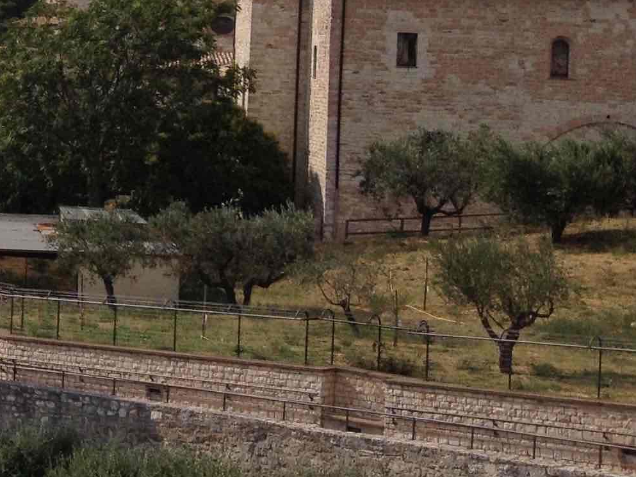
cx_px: -393
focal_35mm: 115
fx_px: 2113
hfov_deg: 15.4
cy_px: -8
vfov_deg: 12.7
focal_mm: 4.28
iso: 50
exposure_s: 1/3460
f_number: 2.4
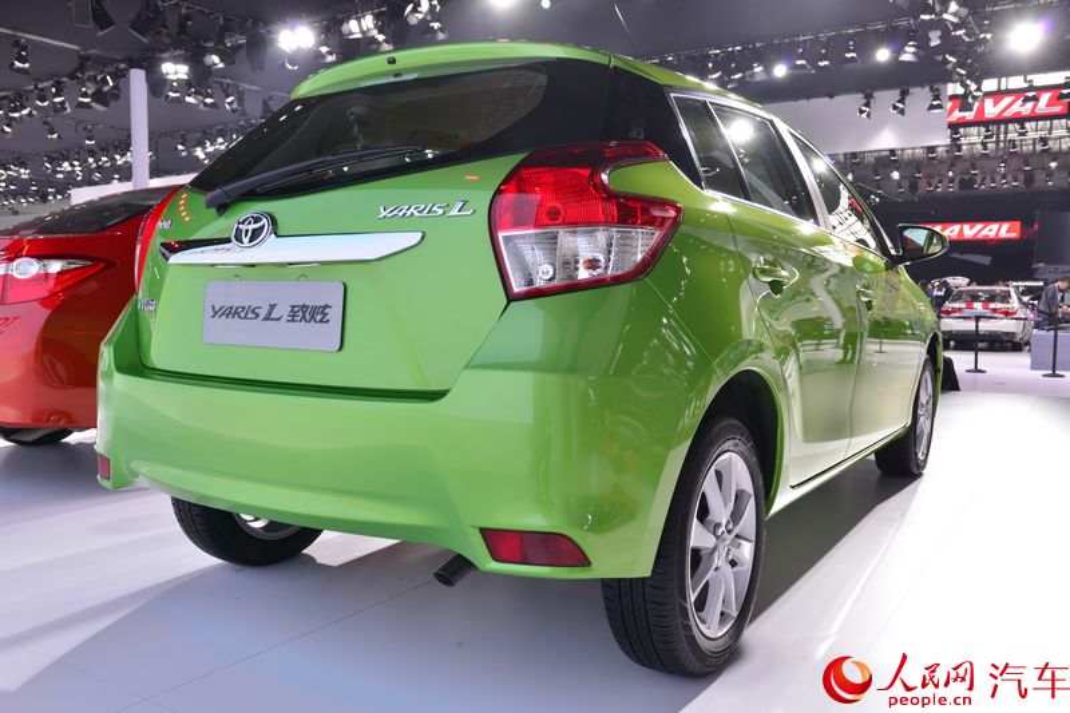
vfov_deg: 42.3
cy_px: 356
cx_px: 535
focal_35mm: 31
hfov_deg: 60.3
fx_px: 921
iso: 640
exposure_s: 1/100
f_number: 8
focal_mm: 31
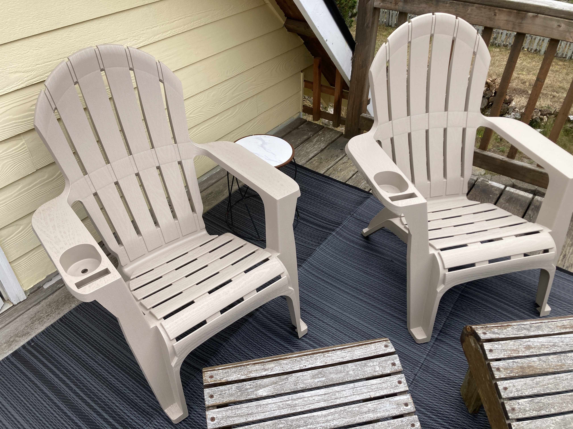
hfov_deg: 63.4
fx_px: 463
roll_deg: +0.8
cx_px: 286
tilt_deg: -38.0
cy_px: 214
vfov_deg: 49.7
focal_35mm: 28
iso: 20
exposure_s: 1/1021
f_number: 1.8
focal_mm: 3.99
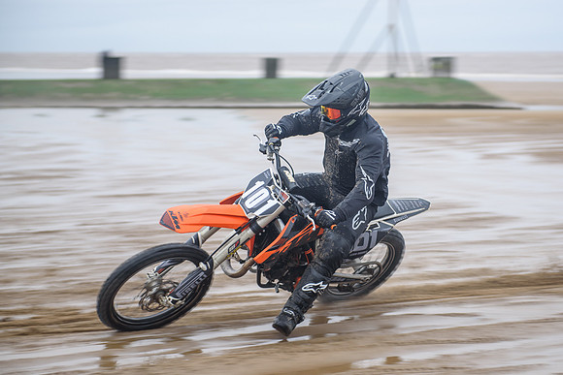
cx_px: 332
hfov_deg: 24.8
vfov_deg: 16.7
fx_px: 1276
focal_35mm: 82
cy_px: 210
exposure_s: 1/250
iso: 100
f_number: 2.8
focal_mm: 66
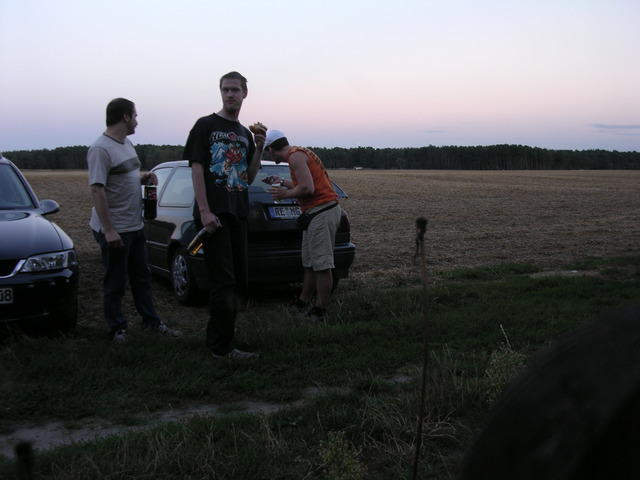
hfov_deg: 49.0
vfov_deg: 37.7
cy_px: 240
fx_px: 703
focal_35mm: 38
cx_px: 320
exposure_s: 1/29.5
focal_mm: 5.8
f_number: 2.8
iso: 122
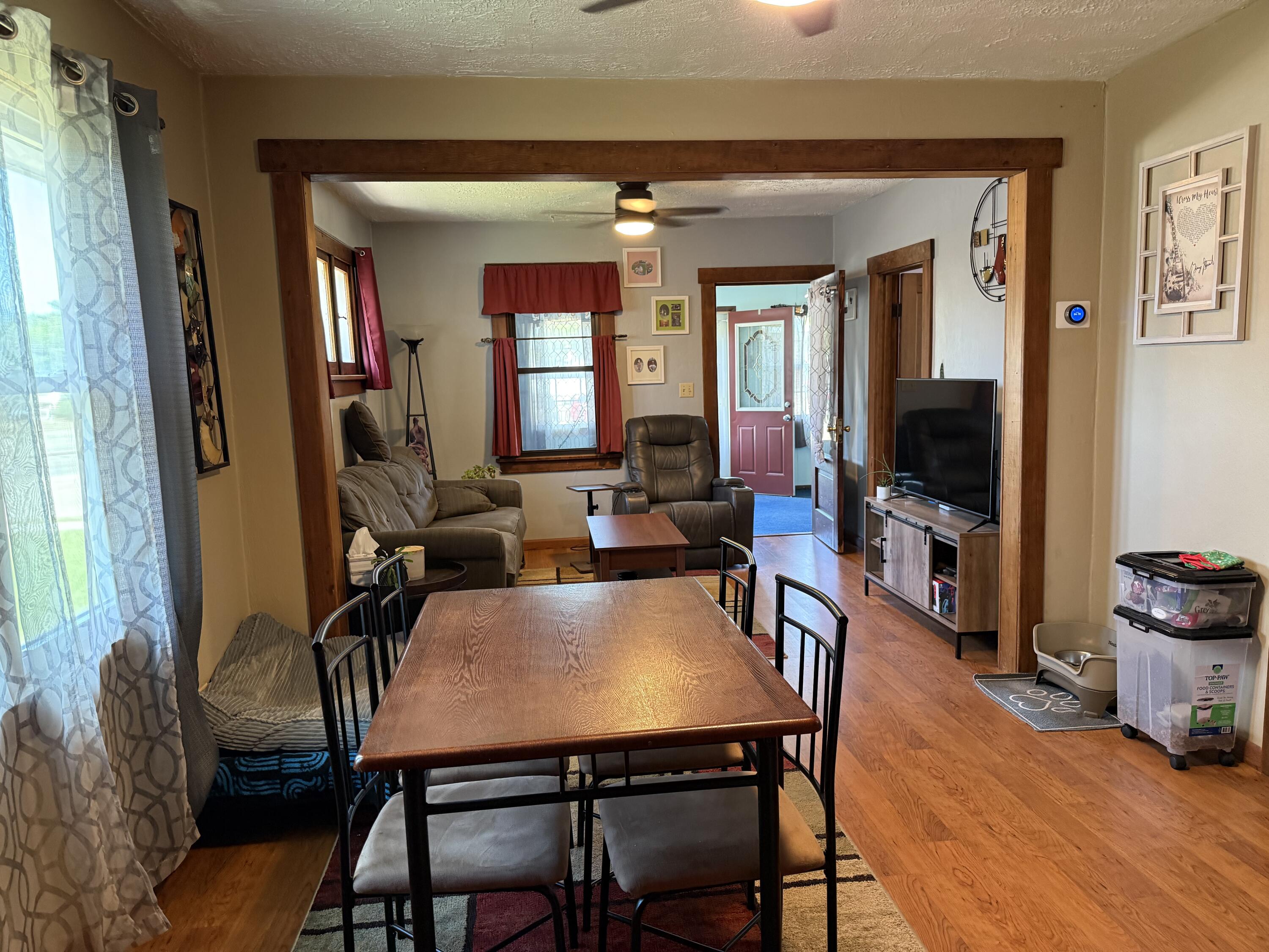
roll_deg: +1.4
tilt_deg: -6.4
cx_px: 634
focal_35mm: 24
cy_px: 476
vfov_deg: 56.8
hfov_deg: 71.6
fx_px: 880
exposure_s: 1/60
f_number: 1.78
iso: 400
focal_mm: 6.76
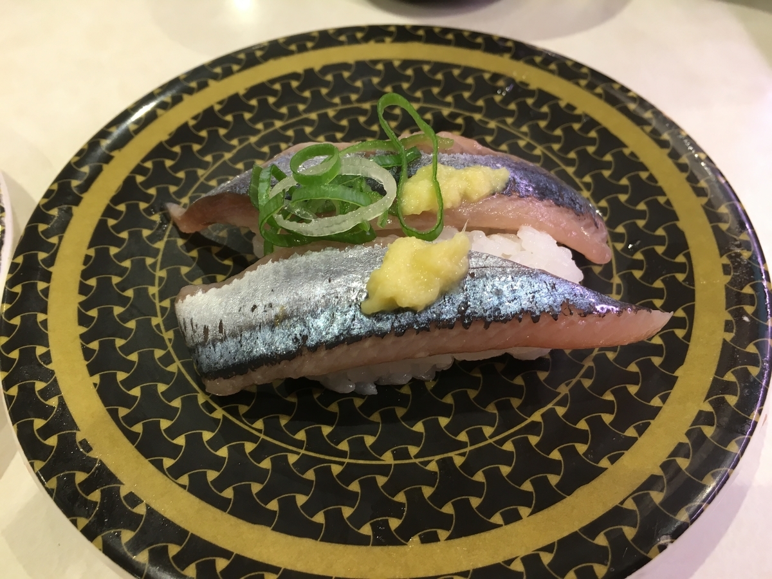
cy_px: 290
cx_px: 386
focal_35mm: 29
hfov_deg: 61.7
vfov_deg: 48.2
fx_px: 647
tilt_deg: -53.7
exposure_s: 1/33
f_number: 2.2
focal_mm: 4.15
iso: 64
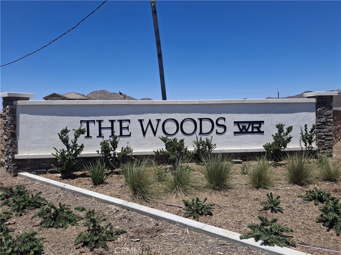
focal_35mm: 25
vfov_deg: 54.9
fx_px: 246
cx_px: 170
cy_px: 128
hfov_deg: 69.4
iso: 32
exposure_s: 1/1953
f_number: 1.8
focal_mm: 4.69
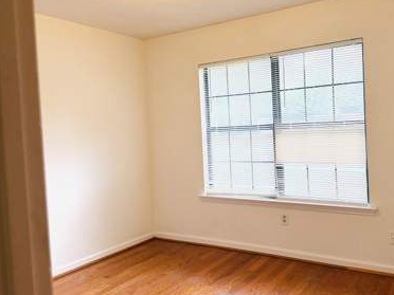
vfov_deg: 45.4
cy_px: 134
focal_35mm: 31
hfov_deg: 57.7
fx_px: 353
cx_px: 244
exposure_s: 1/138
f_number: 1.78
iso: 64
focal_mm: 6.76
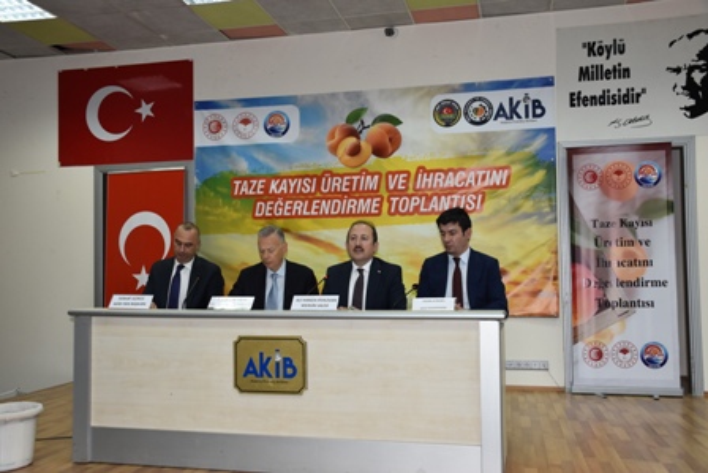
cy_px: 236
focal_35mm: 36
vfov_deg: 36.9
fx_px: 708
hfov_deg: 53.1
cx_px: 354
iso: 800
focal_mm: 24
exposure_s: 1/100
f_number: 5
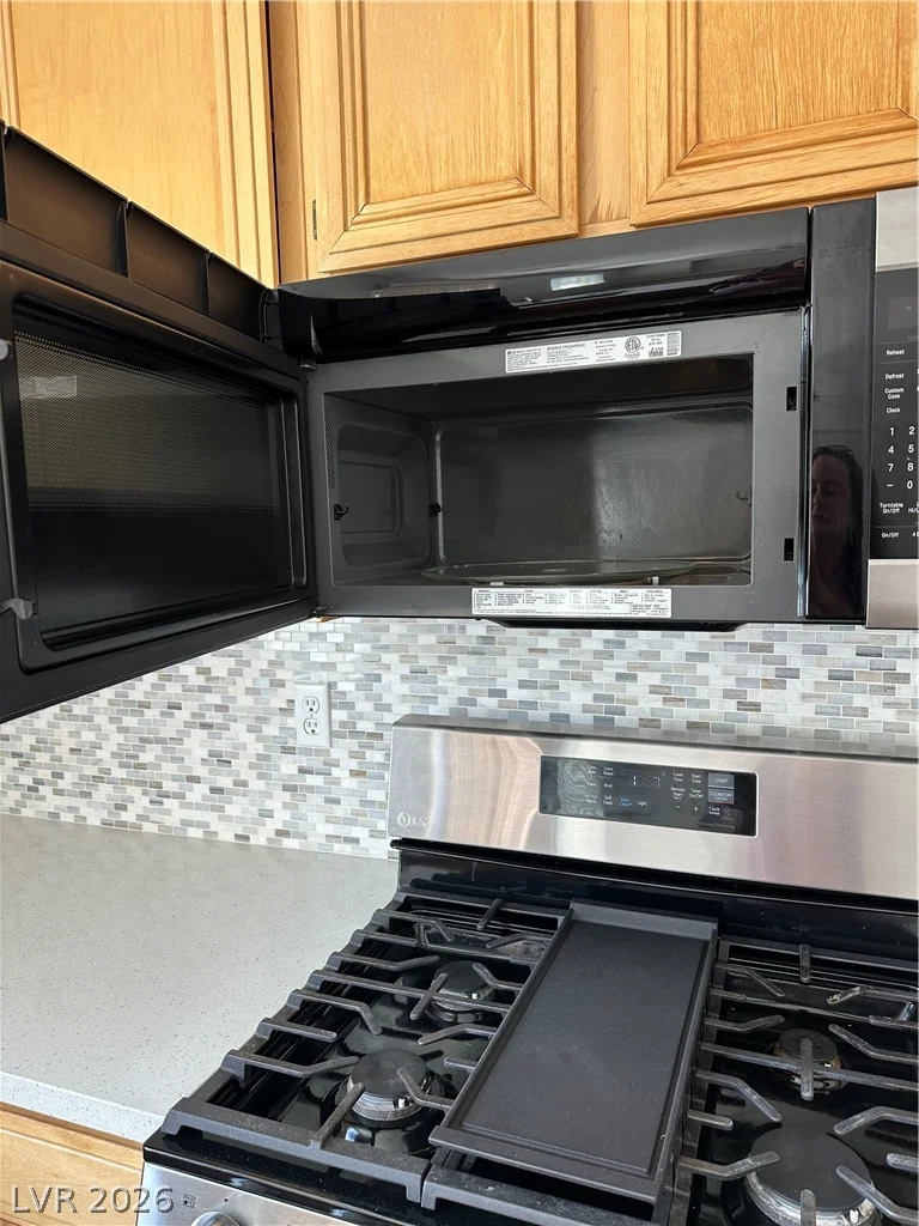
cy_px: 613
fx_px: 850
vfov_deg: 71.6
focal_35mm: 24
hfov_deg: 56.8
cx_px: 460
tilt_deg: -5.9
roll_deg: +0.8
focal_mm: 6.86
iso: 100
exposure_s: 1/121
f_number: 1.78
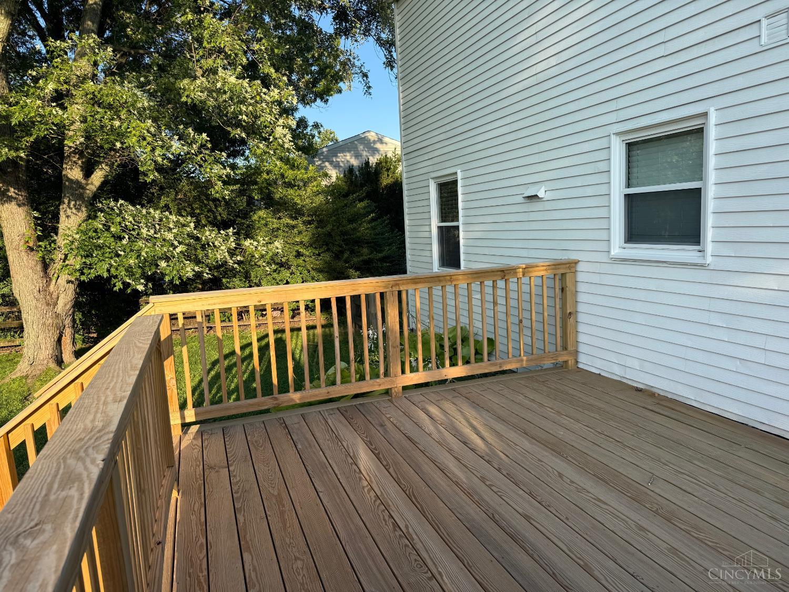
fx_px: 547
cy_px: 296
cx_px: 394
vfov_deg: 56.8
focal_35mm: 24
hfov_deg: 71.6
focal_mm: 6.76
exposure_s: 1/1314
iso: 80
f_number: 1.78
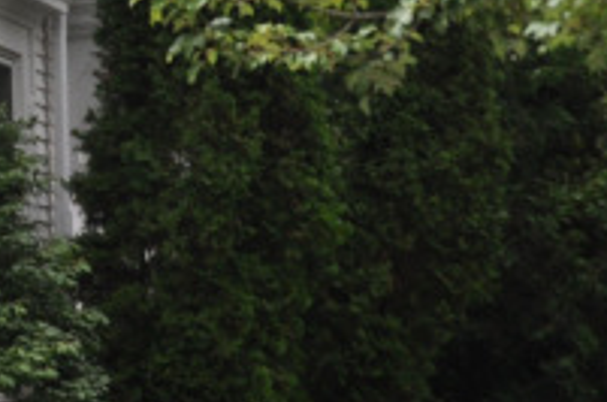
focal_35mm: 321
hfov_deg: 6.3
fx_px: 5400
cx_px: -483
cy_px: -251
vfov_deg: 4.2
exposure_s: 1/2000
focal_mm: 42
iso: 400
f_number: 7.1
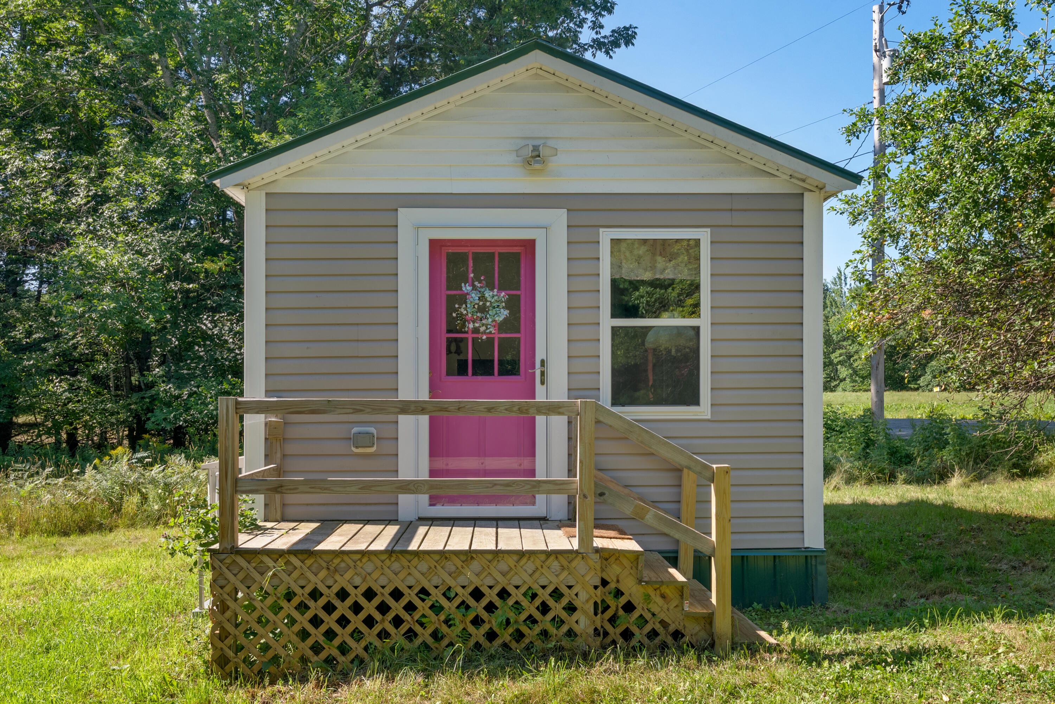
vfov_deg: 37.9
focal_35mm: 35
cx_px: 528
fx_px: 1026
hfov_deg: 54.4
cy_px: 352
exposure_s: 1/60
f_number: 14
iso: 320
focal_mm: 35
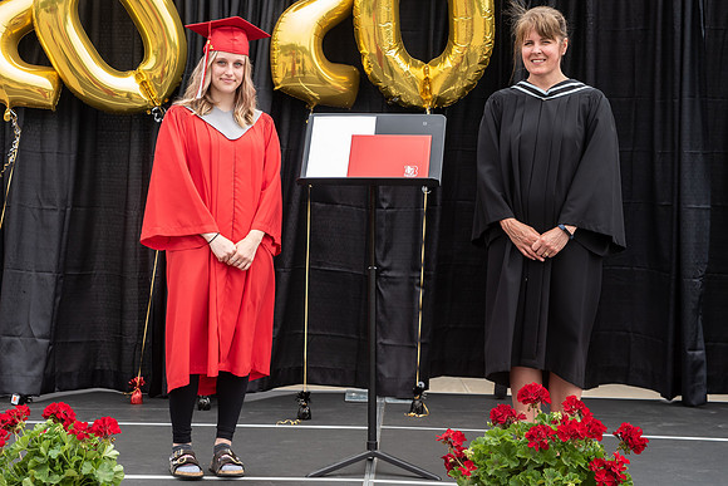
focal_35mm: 71
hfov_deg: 28.2
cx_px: 242
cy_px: 197
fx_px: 1439
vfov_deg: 19.1
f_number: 5.6
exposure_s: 1/500
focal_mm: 52
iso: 500
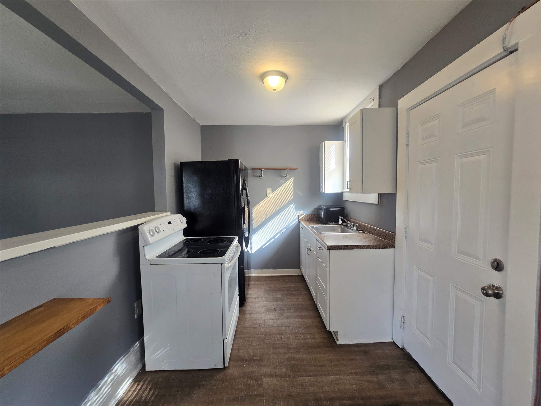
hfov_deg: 106.2
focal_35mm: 13
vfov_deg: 89.9
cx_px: 270
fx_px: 203
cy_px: 203
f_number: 2.2
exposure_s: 1/60
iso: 160
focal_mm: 2.2
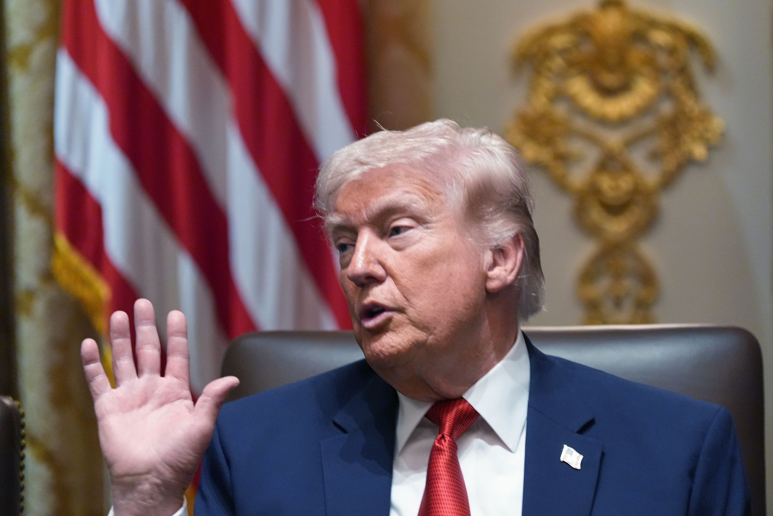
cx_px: 386
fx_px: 4294
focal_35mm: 200
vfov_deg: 6.9
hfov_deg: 10.3
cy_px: 258
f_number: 3.5
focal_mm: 200
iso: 5000
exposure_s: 1/320
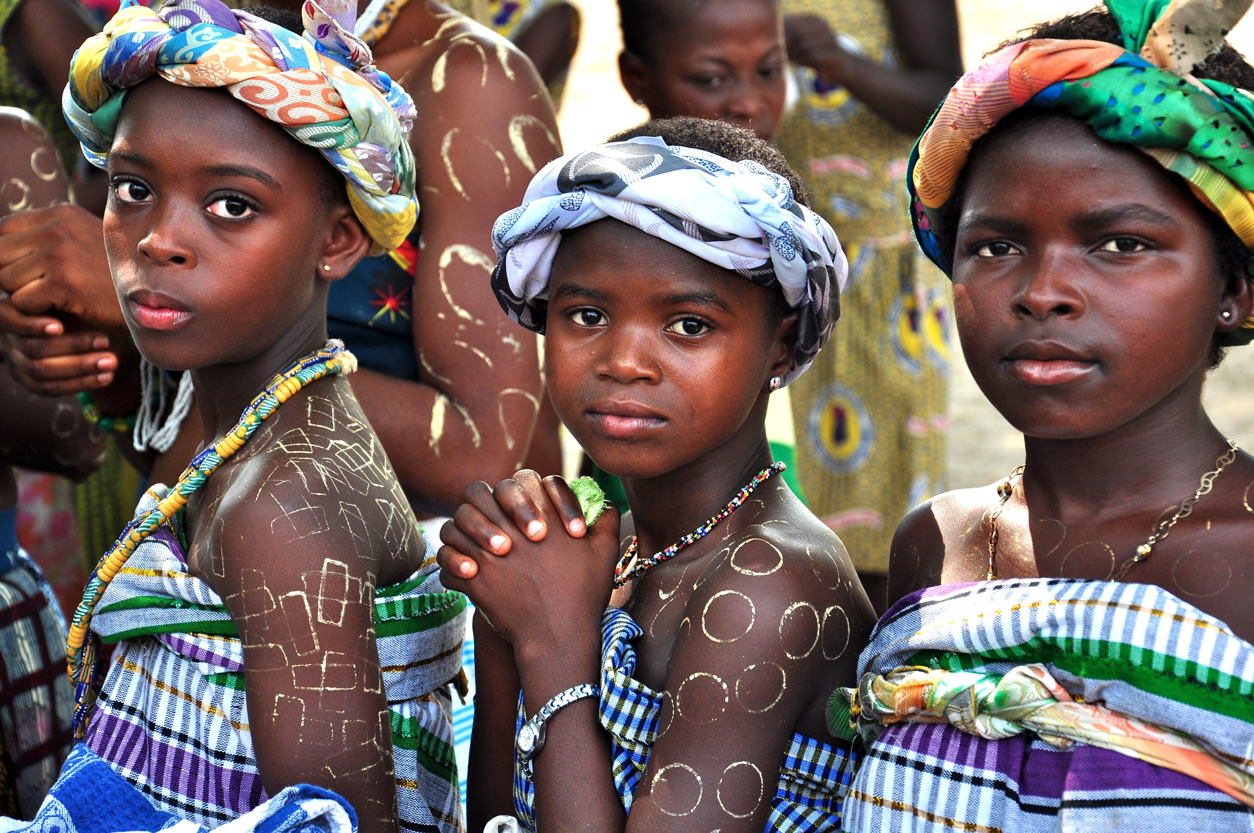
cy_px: 416
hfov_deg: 17.1
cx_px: 627
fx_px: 4175
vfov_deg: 11.4
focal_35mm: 120
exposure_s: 1/125
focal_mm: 80
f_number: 5.6
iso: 200
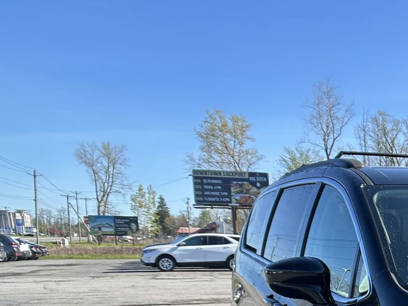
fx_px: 860
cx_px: 536
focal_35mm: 73
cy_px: 379
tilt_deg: -12.5
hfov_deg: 23.5
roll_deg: -1.4
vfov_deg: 18.9
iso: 50
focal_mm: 5.7
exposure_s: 1/1575
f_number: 1.5
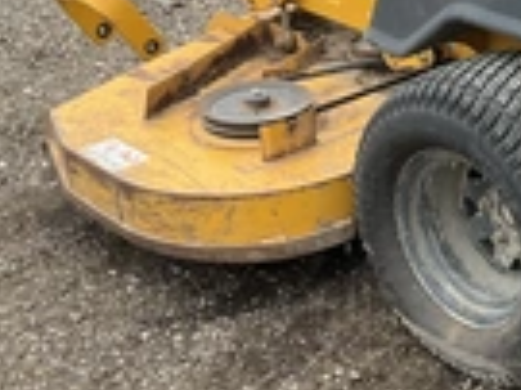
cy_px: 50
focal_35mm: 86
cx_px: 641
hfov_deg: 21.1
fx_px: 1293
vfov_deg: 16.9
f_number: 1.8
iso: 25
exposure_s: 1/422
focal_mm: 3
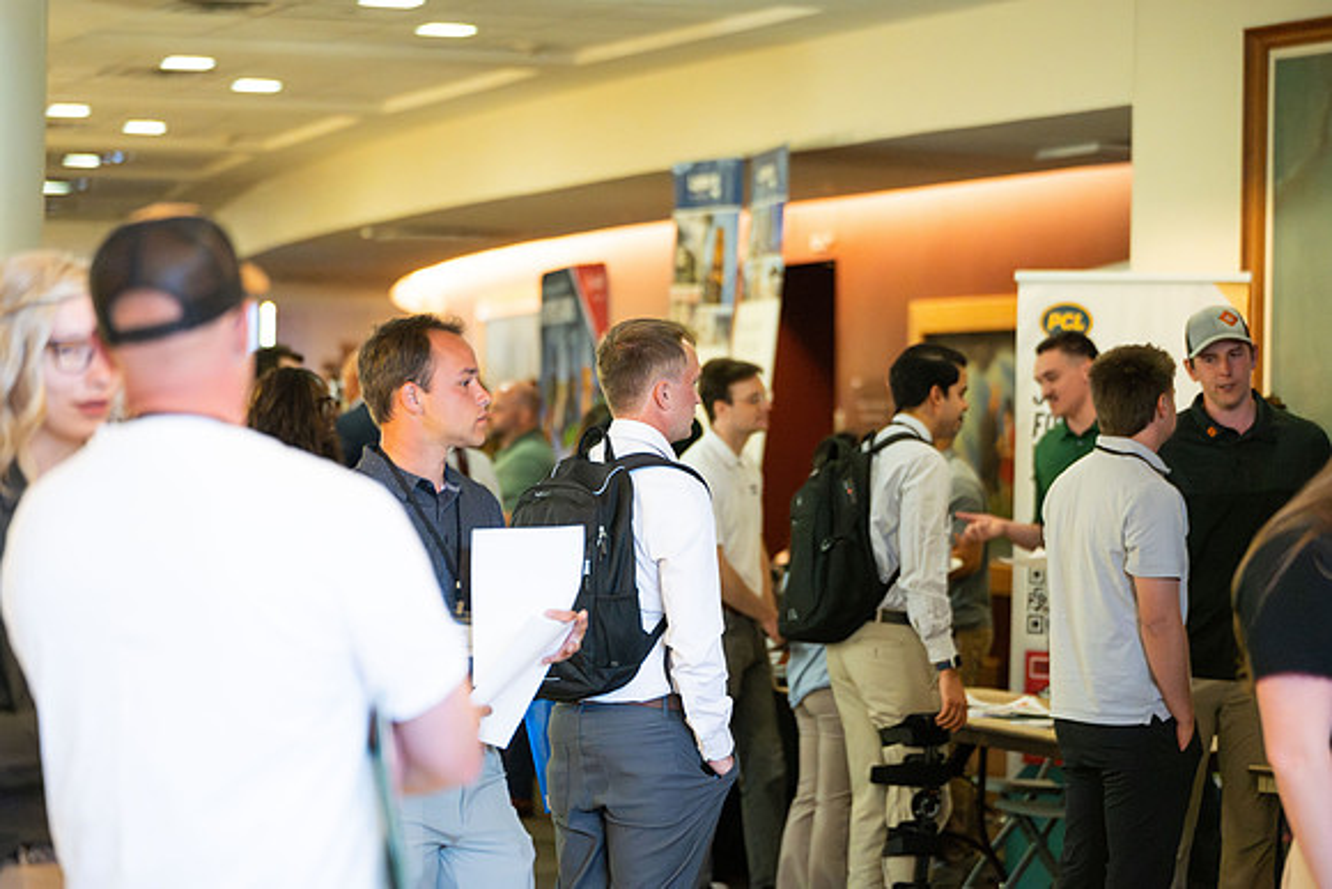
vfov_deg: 12.5
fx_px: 4071
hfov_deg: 18.6
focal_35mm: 110
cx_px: 666
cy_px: 444
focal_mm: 110
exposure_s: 1/800
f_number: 2.8
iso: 6400
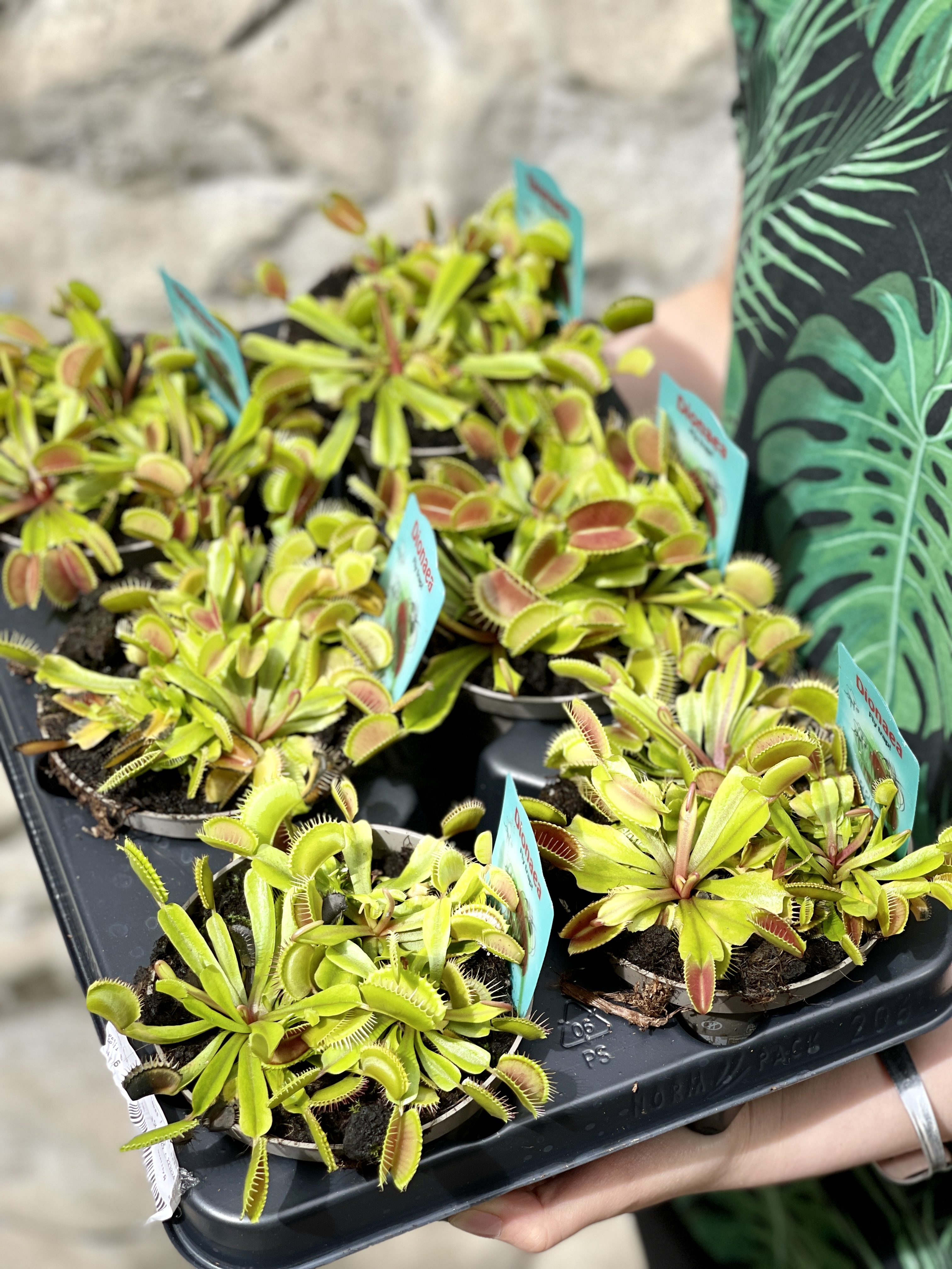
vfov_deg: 30.3
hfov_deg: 22.9
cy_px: 634
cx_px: 476
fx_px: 2347
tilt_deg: -30.7
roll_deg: -1.3
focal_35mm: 64
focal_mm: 7.5
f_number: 2.2
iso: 32
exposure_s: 1/630
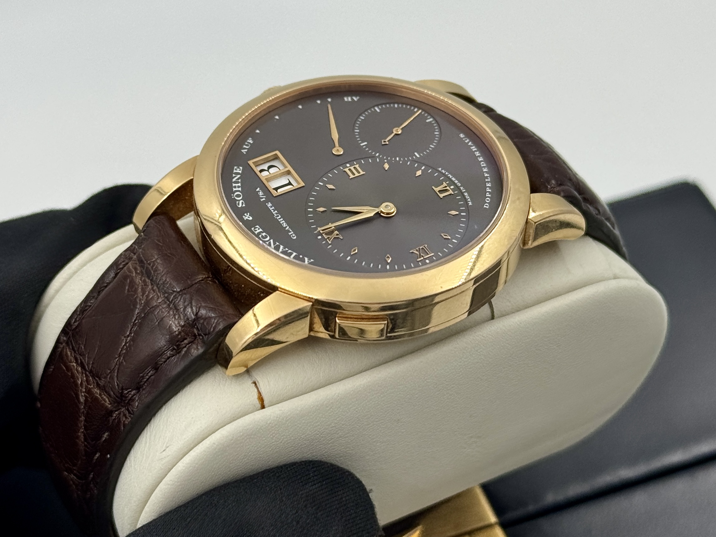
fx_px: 993
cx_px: 358
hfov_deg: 39.7
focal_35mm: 48
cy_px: 268
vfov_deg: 30.3
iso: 64
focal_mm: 6.76
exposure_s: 1/484
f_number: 1.78
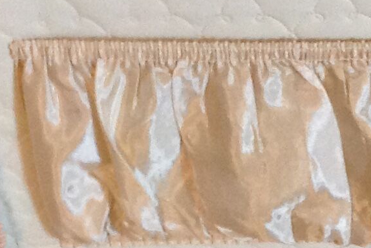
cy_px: 345
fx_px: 1690
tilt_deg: -54.7
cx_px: 371
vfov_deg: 8.2
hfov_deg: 12.4
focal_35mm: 164
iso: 250
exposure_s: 1/15
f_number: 2.4
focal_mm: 4.28
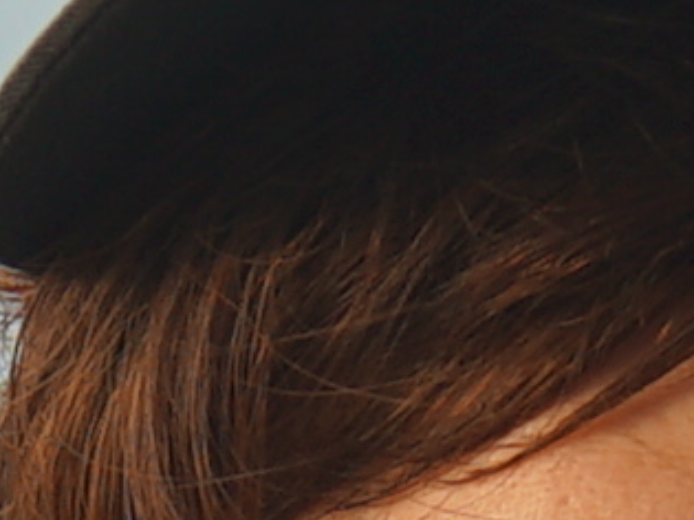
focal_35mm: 694
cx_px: -319
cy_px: 1274
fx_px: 13908
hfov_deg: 2.9
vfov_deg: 2.1
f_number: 4
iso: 100
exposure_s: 1/160
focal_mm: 55
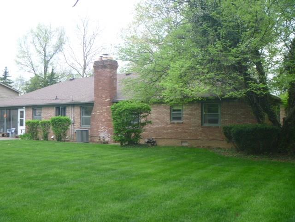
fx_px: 324
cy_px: 111
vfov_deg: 37.7
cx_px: 148
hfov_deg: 49.0
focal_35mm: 38
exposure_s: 1/80
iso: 100
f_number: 3.6
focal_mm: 6.8
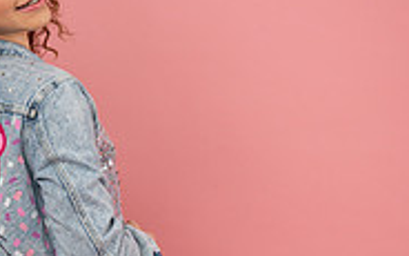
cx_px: 89
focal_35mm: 152
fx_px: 1694
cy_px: 223
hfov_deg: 13.7
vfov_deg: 8.6
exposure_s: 1/200
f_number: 11
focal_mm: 61
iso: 800
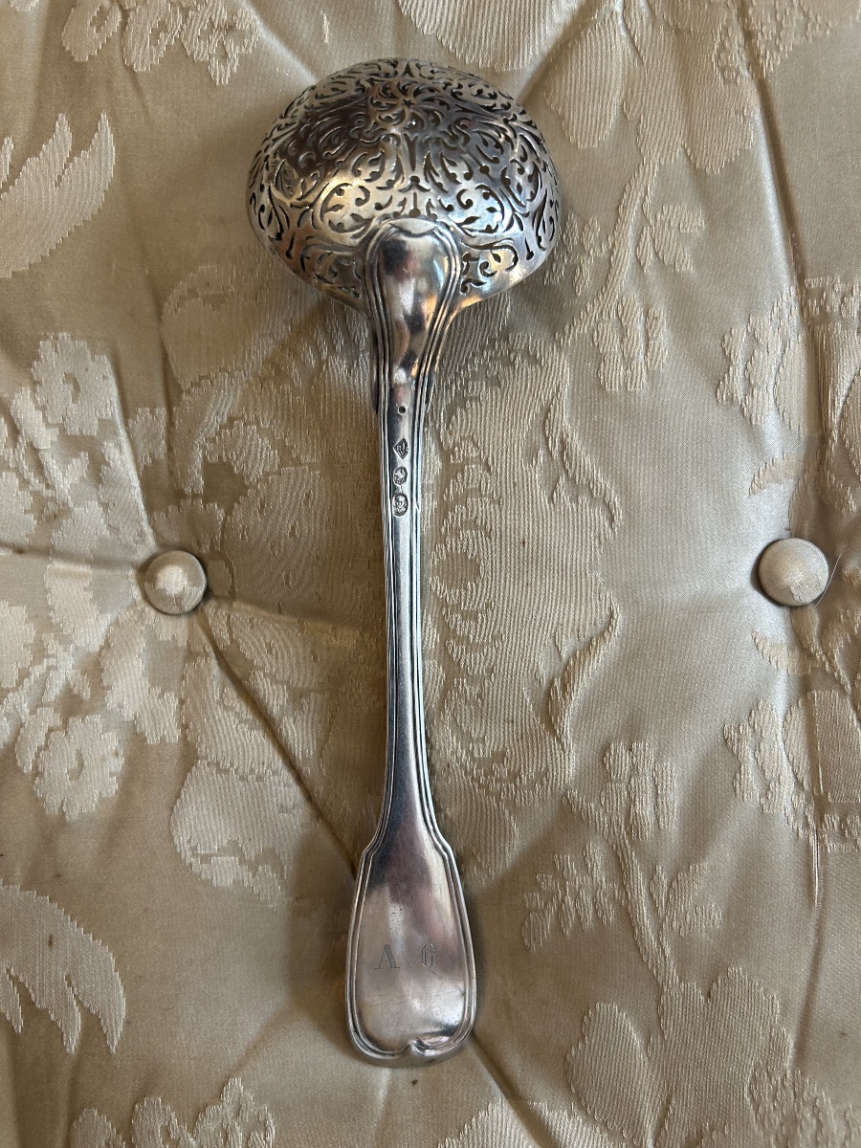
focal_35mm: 26
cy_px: 574
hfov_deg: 53.1
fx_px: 862
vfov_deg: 67.3
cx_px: 430
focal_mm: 5.7
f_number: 1.5
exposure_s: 1/50
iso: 80
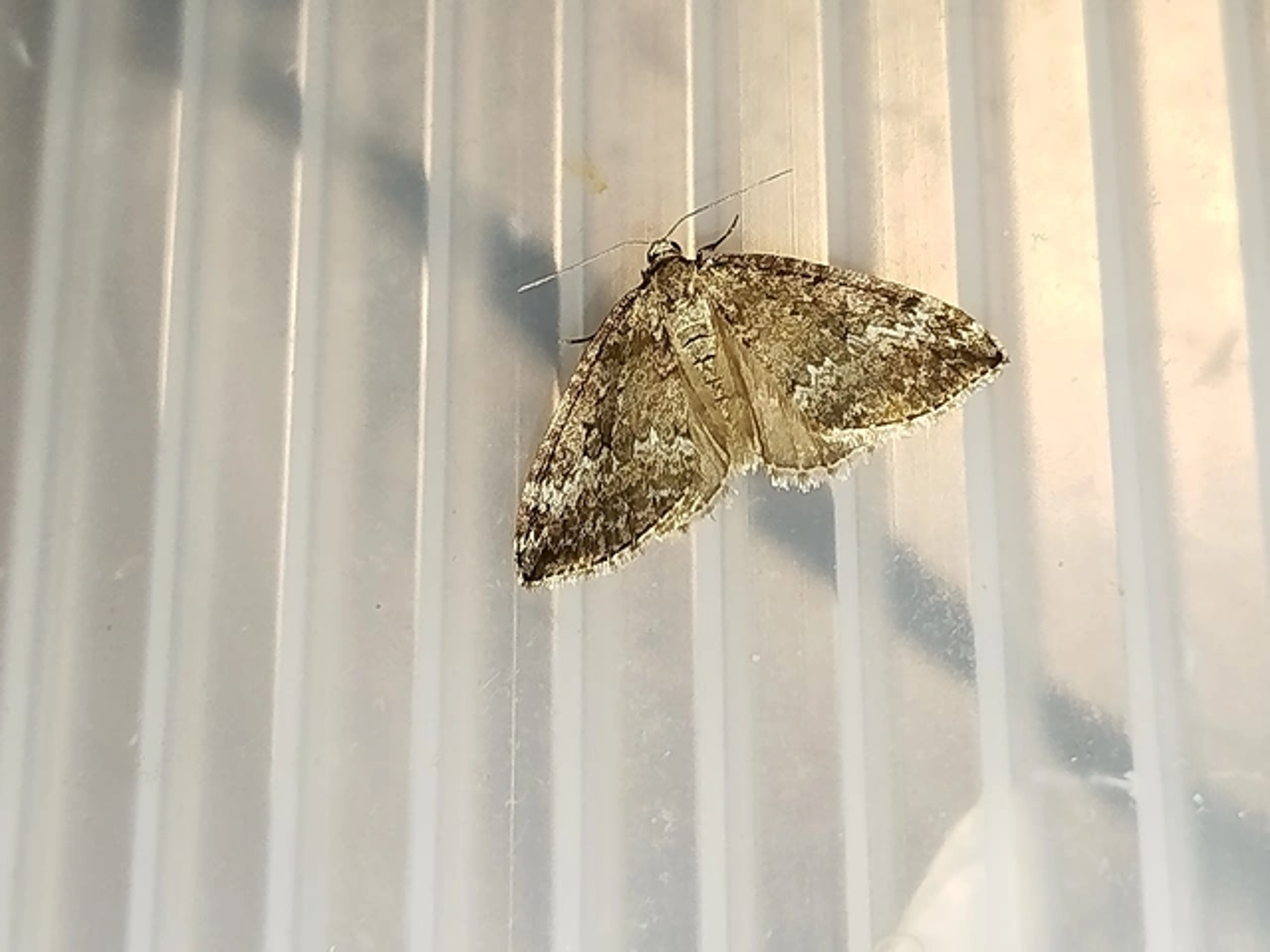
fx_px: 2898
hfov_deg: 24.7
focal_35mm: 79
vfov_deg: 18.7
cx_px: 635
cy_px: 476
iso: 160
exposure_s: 1/50
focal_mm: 5.31
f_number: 1.7
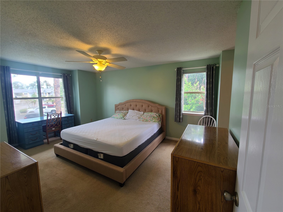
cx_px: 142
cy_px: 106
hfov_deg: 106.2
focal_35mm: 13
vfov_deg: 89.9
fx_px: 106
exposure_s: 1/60
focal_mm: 2.2
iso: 64
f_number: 2.2
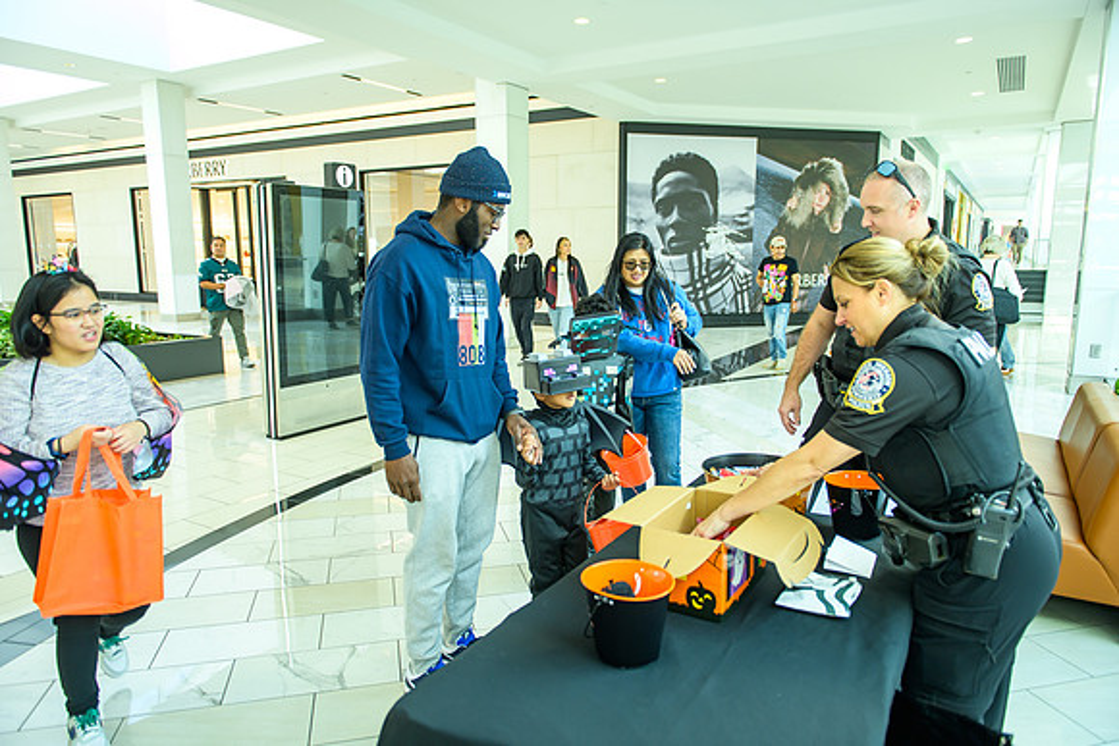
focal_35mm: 24
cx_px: 560
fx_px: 746
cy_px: 373
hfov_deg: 73.7
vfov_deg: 53.2
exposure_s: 1/200
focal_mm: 24
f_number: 2.8
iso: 400
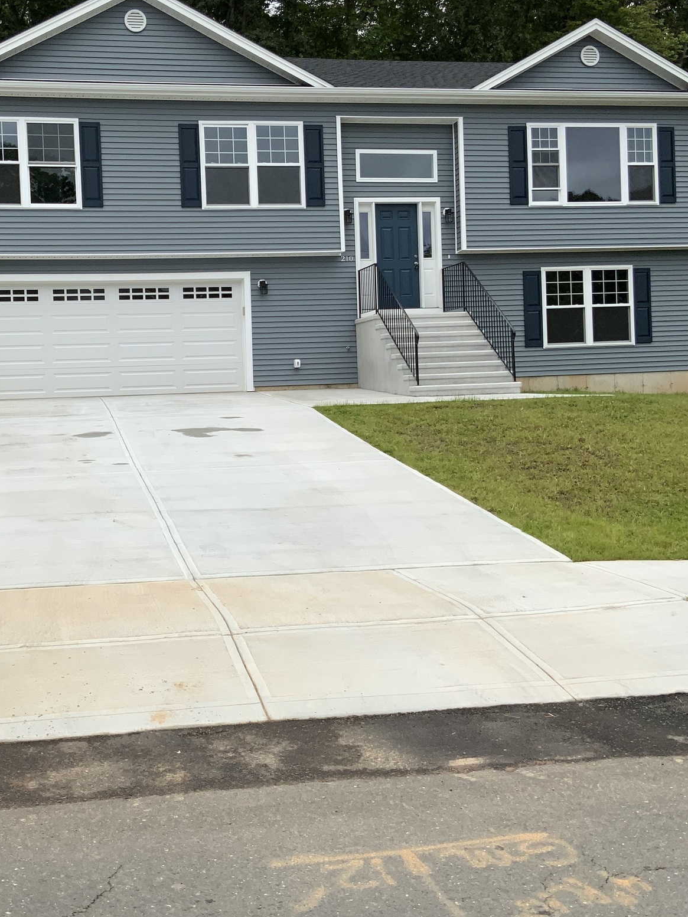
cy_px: 428
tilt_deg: -1.8
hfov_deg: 33.4
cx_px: 260
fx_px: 1140
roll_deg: +1.2
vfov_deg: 43.8
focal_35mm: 43
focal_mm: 3
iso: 16
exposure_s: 1/749
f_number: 1.8
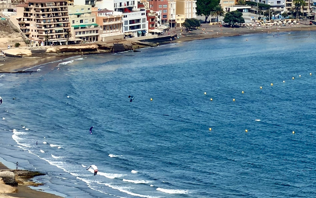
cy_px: 30
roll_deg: -0.3
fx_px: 3694
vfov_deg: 3.1
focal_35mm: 429
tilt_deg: -5.5
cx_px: 155
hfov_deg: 4.9
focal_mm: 16.89
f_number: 2.8
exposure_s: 1/639
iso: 20
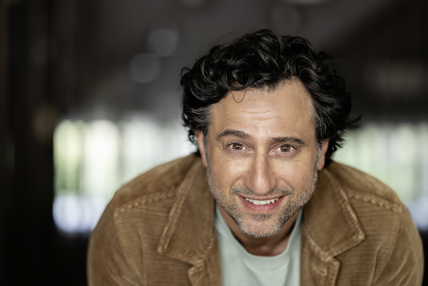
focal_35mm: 85
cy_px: 143
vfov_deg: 16.1
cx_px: 214
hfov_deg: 23.9
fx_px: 1011
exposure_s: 1/80
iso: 200
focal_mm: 85
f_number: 1.8
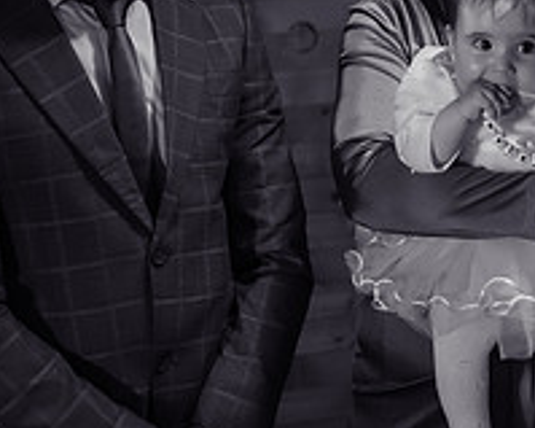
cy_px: 86
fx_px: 1614
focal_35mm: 102
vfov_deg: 15.0
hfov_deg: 18.4
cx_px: 522
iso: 2000
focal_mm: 35
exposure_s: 1/100
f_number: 2.8
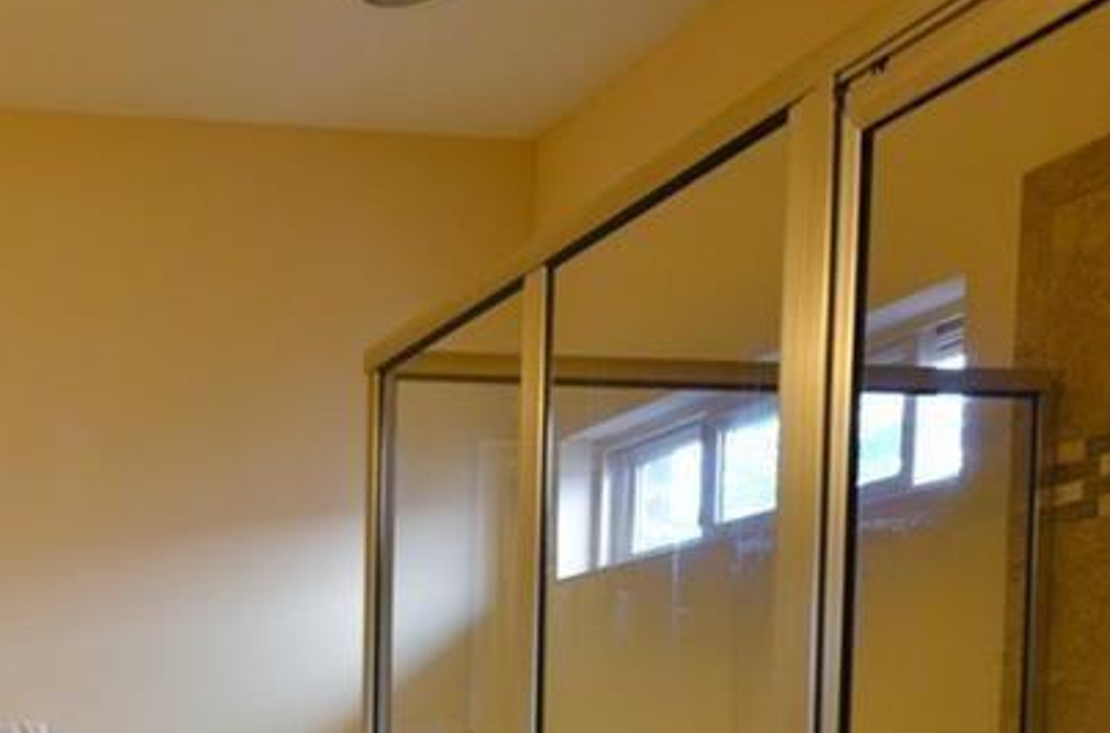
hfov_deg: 30.5
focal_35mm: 61
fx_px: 1875
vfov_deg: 20.7
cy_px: 875
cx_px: -11
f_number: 5.6
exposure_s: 1/30
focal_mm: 16
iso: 800
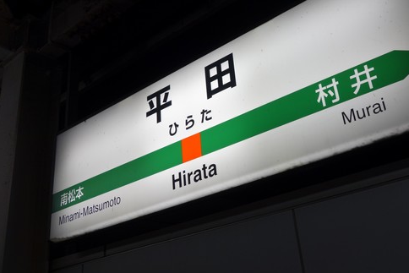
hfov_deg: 51.6
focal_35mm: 37
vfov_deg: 35.9
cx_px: 240
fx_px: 420
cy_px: 112
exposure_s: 1/125
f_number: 4
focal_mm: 10.4
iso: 160
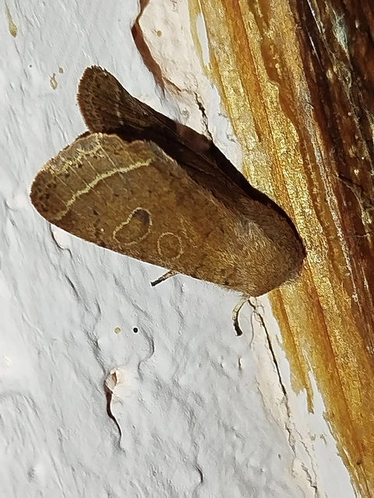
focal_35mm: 100
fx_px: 1441
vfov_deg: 19.6
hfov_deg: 14.8
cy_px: 249
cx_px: 187
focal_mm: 5.31
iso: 100
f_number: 1.7
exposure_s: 1/50
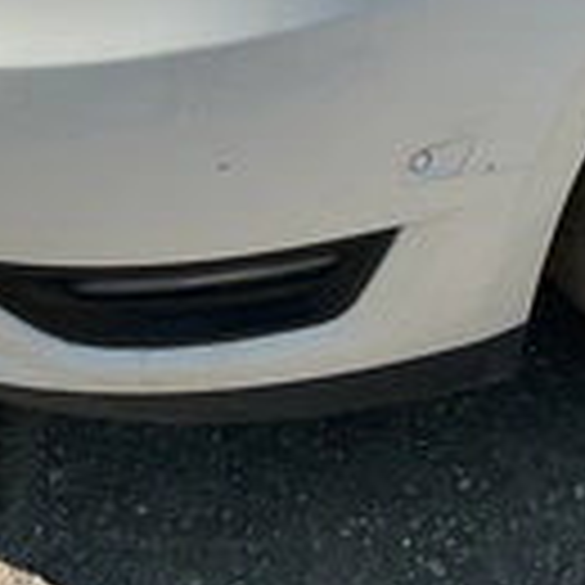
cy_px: -50
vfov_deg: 21.6
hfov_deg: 22.0
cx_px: 572
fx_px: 1453
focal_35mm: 76
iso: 25
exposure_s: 1/3534
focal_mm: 3
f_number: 1.8
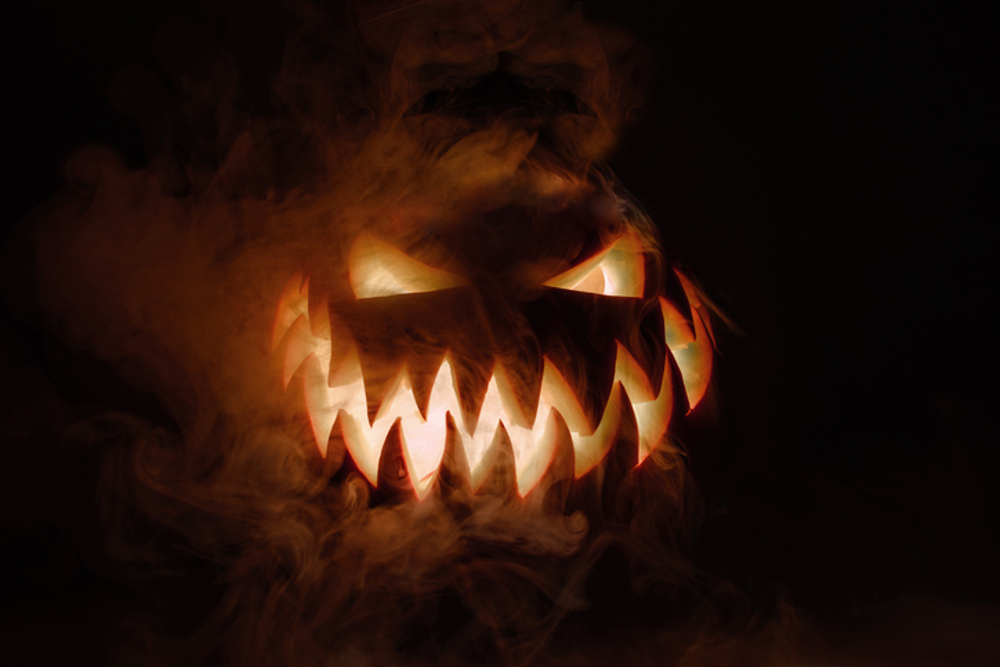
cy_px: 334
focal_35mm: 50
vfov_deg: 27.0
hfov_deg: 39.6
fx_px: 1389
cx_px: 500
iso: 100
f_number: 11
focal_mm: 50
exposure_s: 1/100
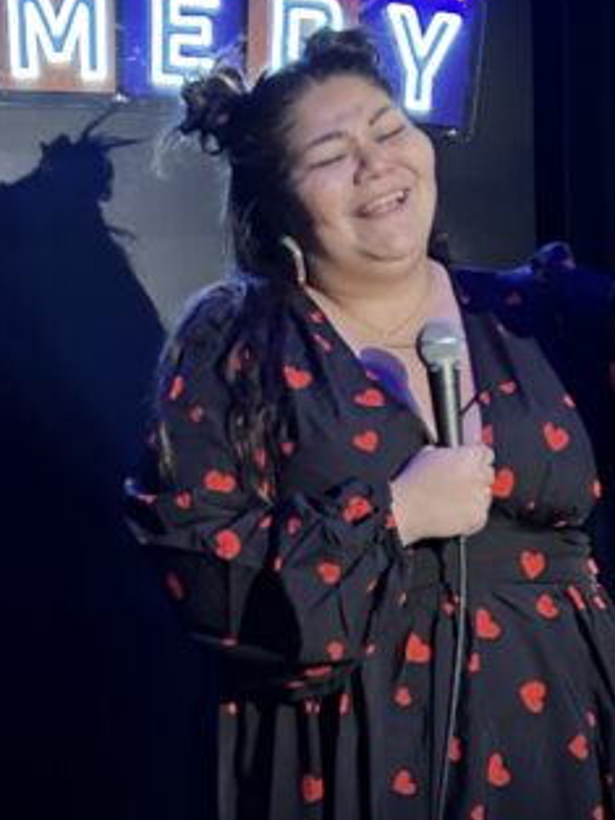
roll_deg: +0.1
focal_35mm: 85
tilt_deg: -7.5
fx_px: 2012
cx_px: 199
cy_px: 568
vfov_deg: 22.9
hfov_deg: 17.3
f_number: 1.5
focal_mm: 5.7
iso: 500
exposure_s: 1/34
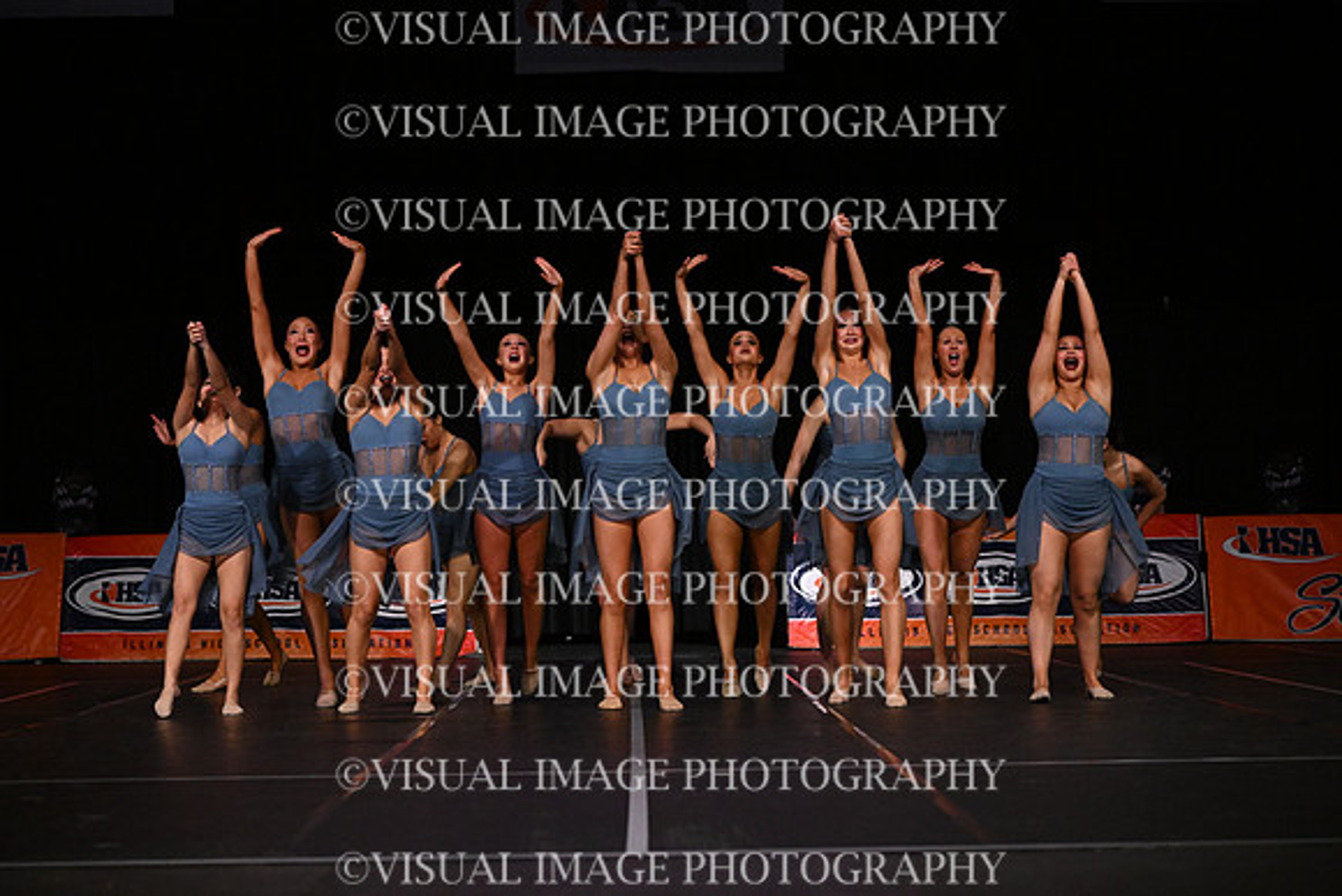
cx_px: 671
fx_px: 3393
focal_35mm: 91
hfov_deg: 22.4
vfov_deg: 15.0
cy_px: 448
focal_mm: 91
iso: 8000
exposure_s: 1/1000
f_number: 4
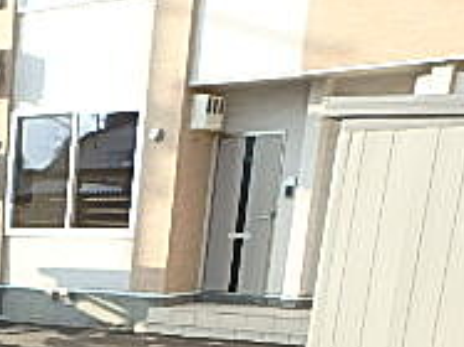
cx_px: -248
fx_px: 964
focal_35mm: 72
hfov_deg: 22.0
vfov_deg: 18.3
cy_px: 506
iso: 125
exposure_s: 1/320
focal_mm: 3.7
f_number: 3.5
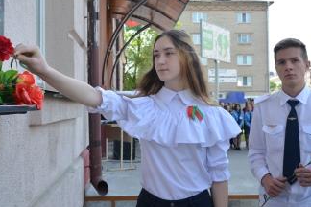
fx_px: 412
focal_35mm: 48
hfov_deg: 41.3
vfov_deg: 28.2
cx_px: 147
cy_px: 100
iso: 100
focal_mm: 23
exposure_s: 1/80
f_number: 6.3
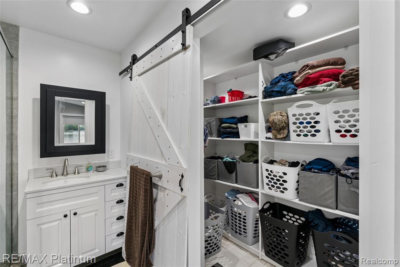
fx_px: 178
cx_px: 200
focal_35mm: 16
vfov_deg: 73.7
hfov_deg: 96.8
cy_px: 134
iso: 400
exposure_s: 1/6
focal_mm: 16
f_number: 13
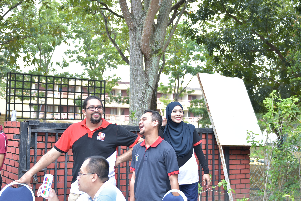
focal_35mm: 51
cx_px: 150
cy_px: 100
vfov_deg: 26.5
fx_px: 427
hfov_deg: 38.9
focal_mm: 34
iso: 400
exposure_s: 1/500
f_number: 2.8
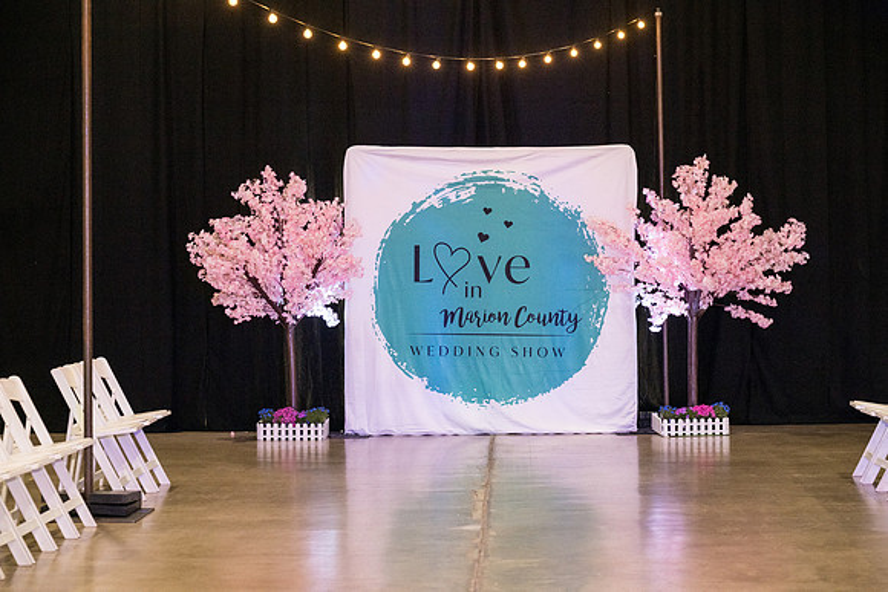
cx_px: 444
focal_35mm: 88
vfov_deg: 15.5
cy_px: 296
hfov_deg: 23.1
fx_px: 2171
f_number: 4
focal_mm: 88
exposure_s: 1/400
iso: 3200
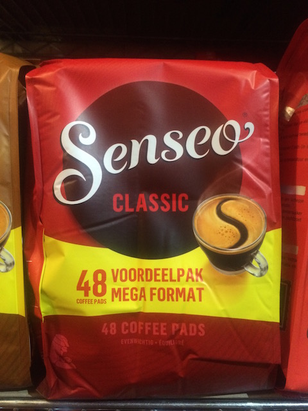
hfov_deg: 48.2
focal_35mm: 29
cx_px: 154
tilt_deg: -7.7
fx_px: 344
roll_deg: -1.1
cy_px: 206
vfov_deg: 61.7
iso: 320
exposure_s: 1/15
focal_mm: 4.15
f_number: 2.2
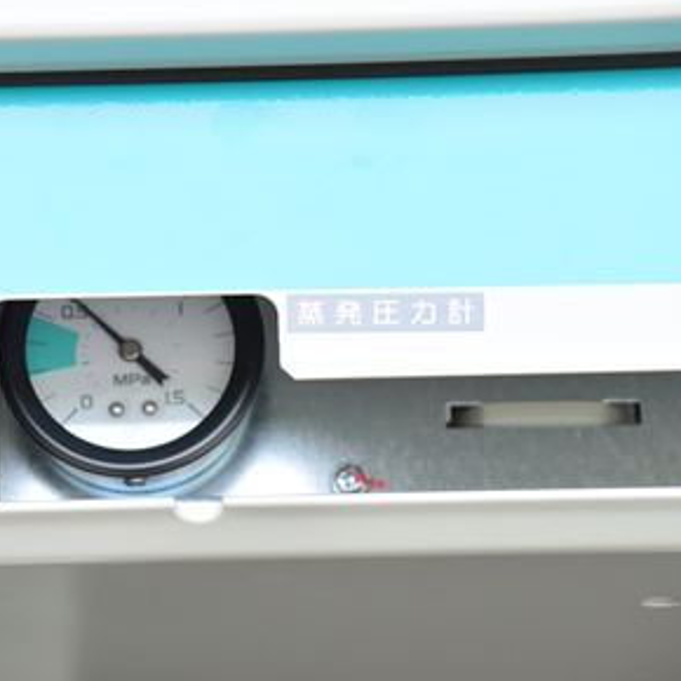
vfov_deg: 7.8
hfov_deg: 7.8
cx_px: 244
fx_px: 4986
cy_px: 340
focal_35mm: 224
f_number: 6.3
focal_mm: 102
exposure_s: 1/125
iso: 1250
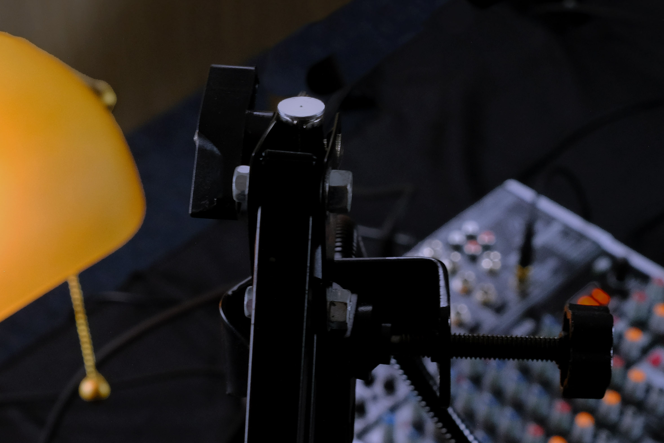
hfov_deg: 22.8
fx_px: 1641
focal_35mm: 89
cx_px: 399
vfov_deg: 15.0
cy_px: 476
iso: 1000
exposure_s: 1/30
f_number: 8
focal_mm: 23
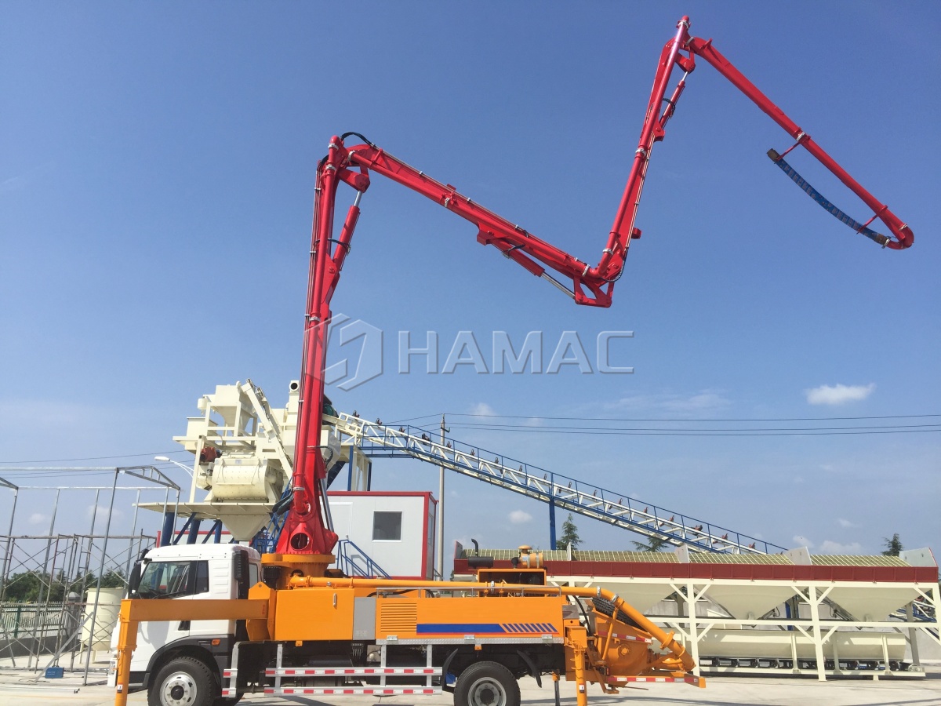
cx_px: 470
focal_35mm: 29
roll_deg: -2.2
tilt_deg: +17.8
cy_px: 353
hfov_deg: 61.7
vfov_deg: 48.2
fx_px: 788
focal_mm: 4.15
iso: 32
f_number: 2.2
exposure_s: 1/2639
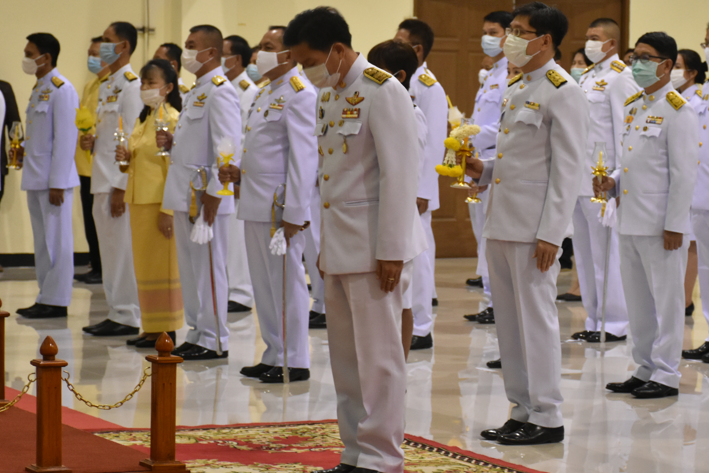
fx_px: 2619
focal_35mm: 133
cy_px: 222
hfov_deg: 15.4
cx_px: 482
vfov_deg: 10.3
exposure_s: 1/60
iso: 2000
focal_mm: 62
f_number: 5
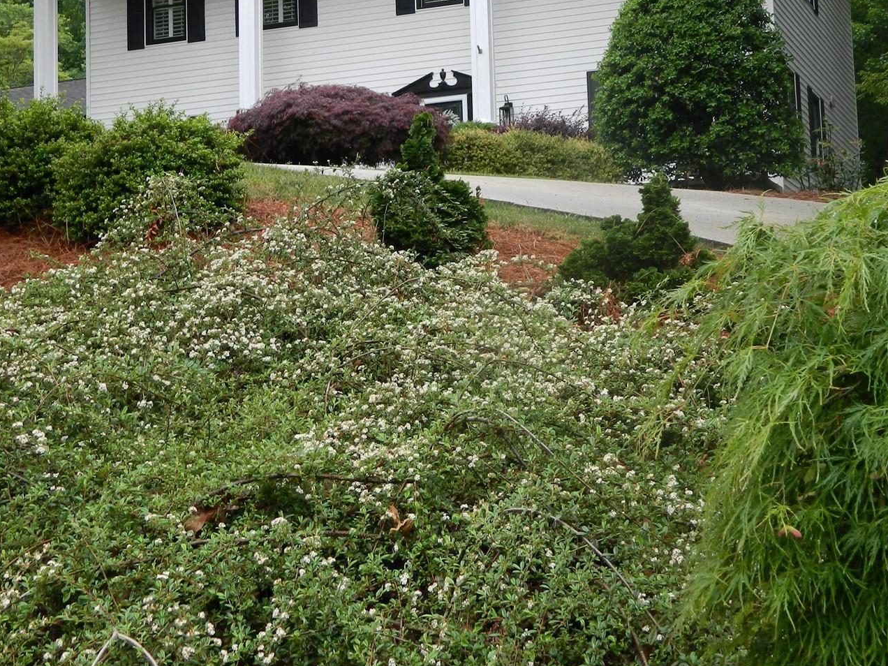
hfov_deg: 29.4
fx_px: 1693
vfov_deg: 22.2
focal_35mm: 66
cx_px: 410
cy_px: 226
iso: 80
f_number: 3.5
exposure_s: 1/80
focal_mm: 7.3
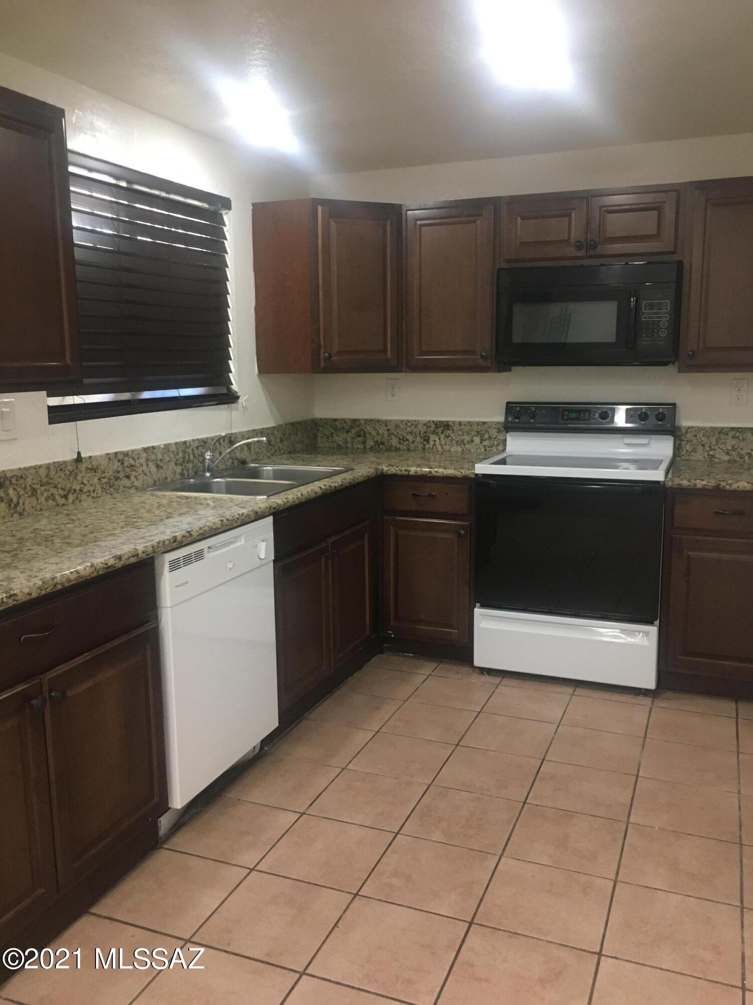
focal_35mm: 29
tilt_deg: -10.9
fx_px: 841
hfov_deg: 48.2
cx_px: 376
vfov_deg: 61.7
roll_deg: +0.9
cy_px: 502
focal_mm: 4.15
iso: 125
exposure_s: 1/30
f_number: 2.2
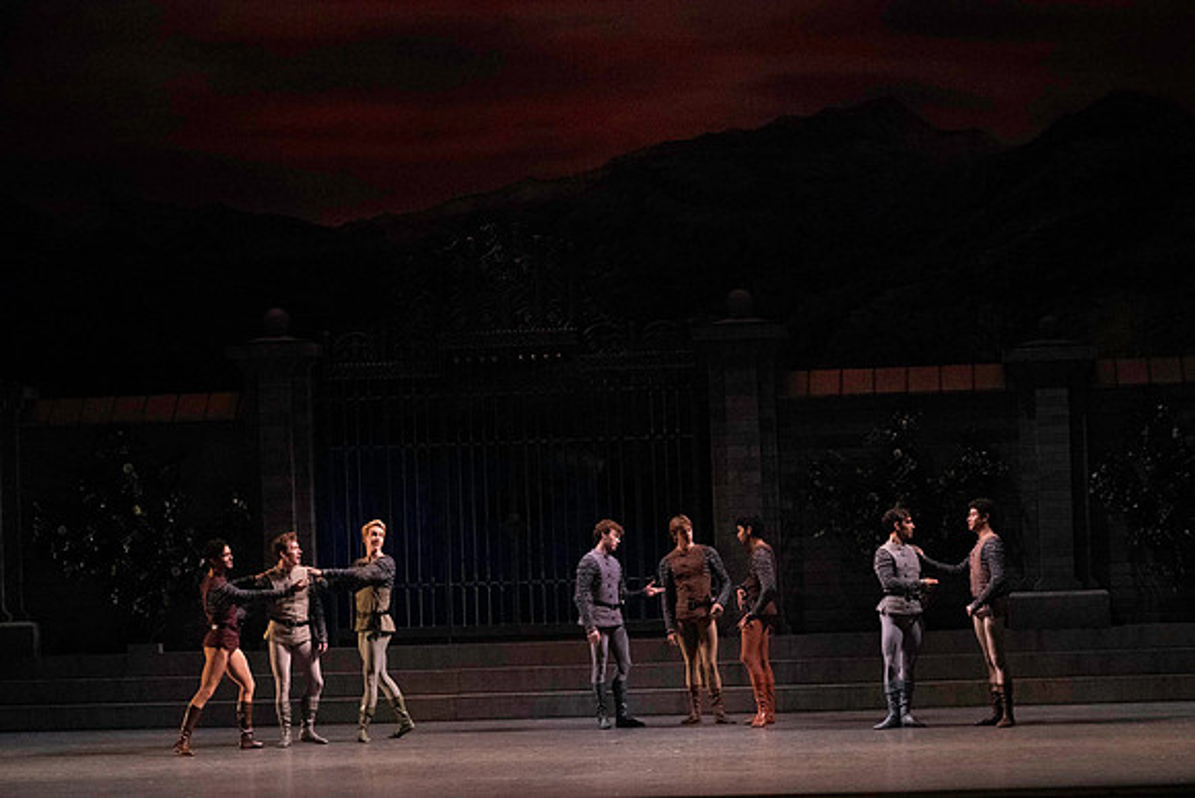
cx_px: 598
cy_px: 399
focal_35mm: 98
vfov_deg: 14.0
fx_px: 3254
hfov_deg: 20.8
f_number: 10
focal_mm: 98
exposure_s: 1/400
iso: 20000
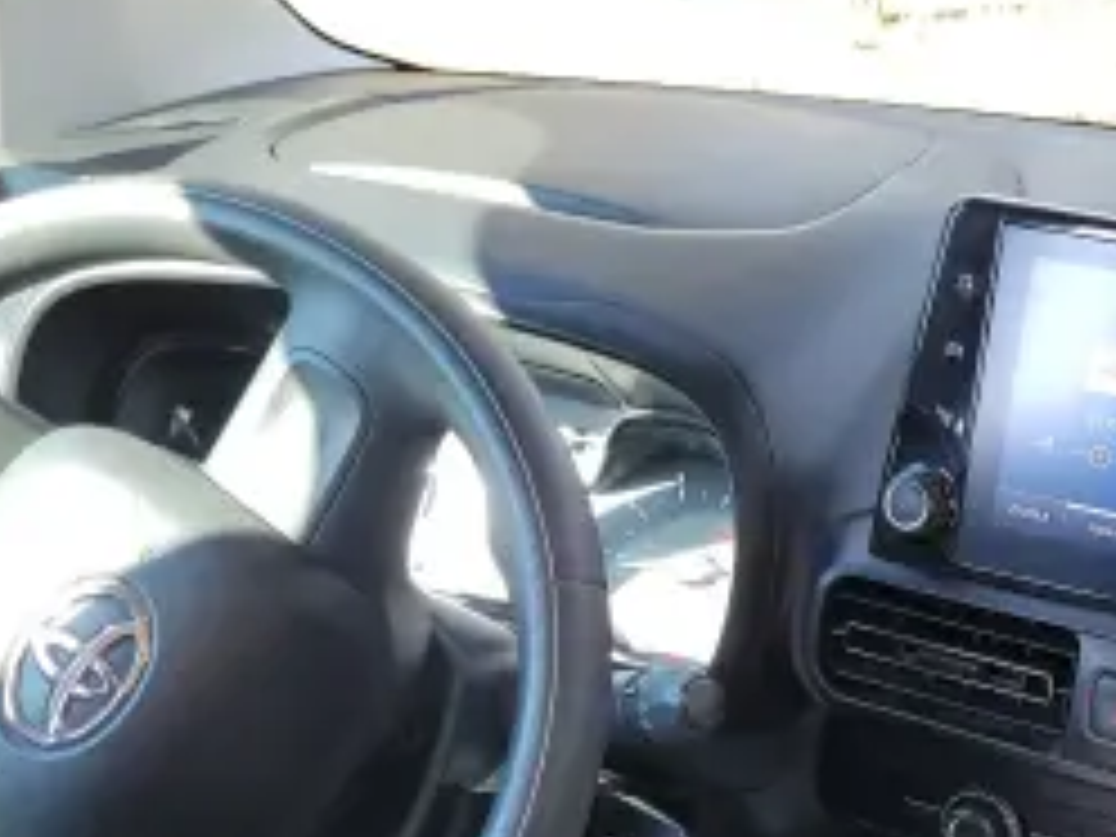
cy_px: 832
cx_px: 1048
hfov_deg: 27.7
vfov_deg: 21.2
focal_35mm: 67
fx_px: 2160
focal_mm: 5.4
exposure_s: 1/100
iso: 50
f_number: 1.8
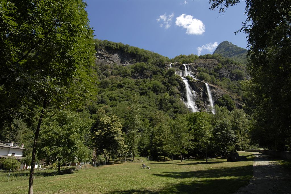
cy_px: 97
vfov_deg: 59.6
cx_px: 146
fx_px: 170
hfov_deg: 81.1
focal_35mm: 21
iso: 100
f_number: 7.1
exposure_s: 1/250
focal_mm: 14
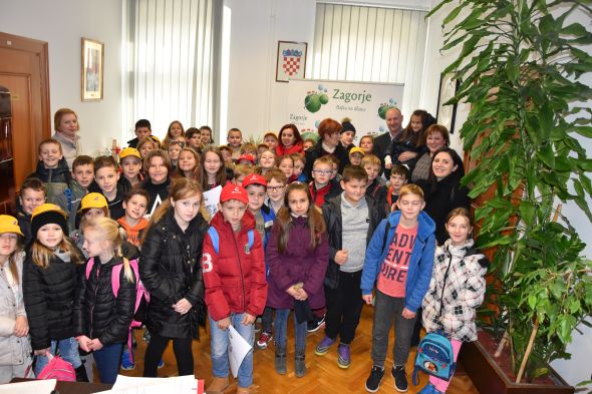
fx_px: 444
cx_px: 296
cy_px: 197
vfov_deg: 47.9
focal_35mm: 27
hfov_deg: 67.4
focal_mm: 18
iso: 800
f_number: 5
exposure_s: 1/100
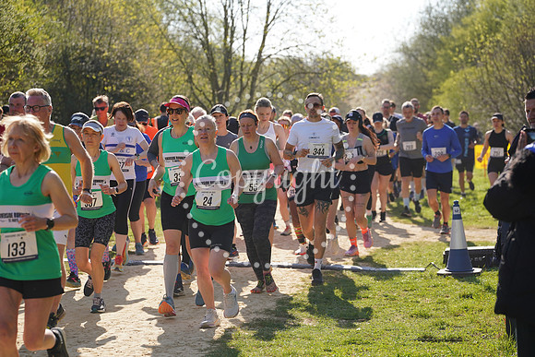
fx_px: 1561
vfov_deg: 13.0
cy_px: 178
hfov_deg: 19.5
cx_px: 268
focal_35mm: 105
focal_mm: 105
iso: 250
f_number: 4
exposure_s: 1/1600
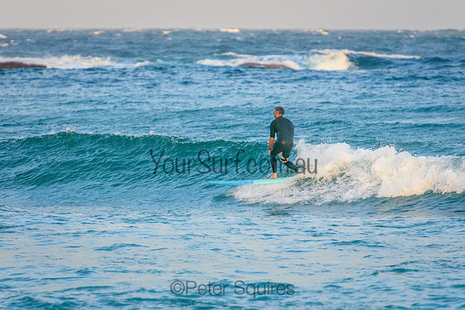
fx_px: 7942
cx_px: 232
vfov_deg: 2.2
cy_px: 155
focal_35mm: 615
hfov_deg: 3.4
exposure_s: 1/2000
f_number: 5.6
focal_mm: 400
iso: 3200
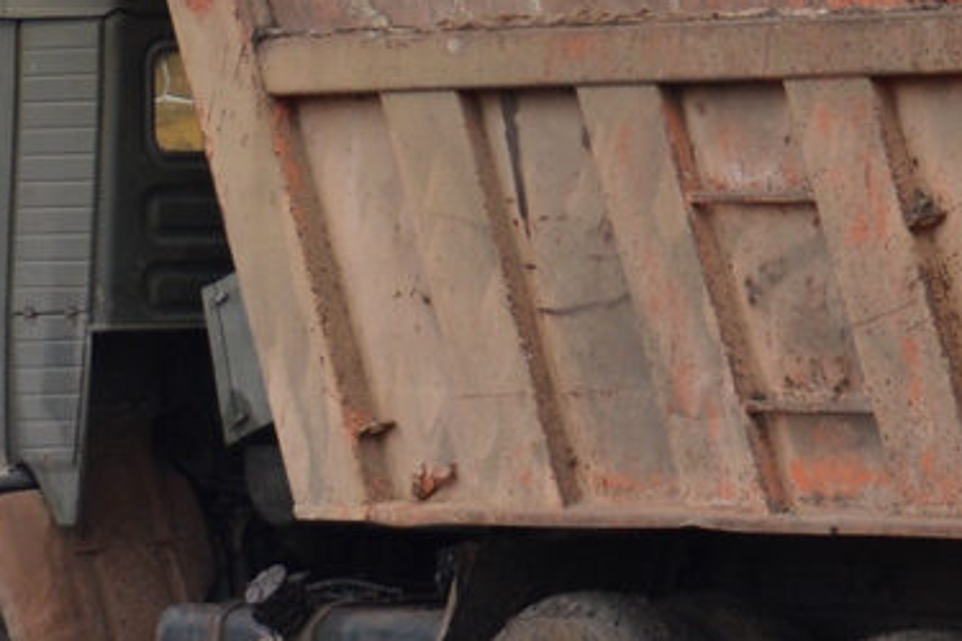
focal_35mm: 360
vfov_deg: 3.8
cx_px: 906
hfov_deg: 5.7
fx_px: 9609
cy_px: 213
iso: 400
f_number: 5.6
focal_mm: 75
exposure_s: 1/125
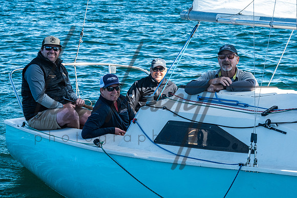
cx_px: 208
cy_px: 41
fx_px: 1060
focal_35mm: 128
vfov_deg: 10.6
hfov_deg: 15.9
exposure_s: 1/200
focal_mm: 80
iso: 400
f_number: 10
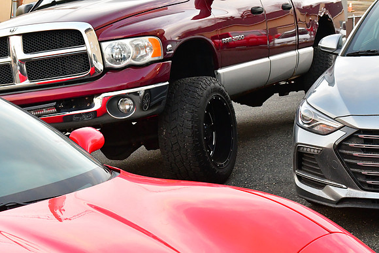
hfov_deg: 24.8
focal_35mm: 82
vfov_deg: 16.7
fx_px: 863
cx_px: 190
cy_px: 126
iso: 5600
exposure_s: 1/100
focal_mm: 55
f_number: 11
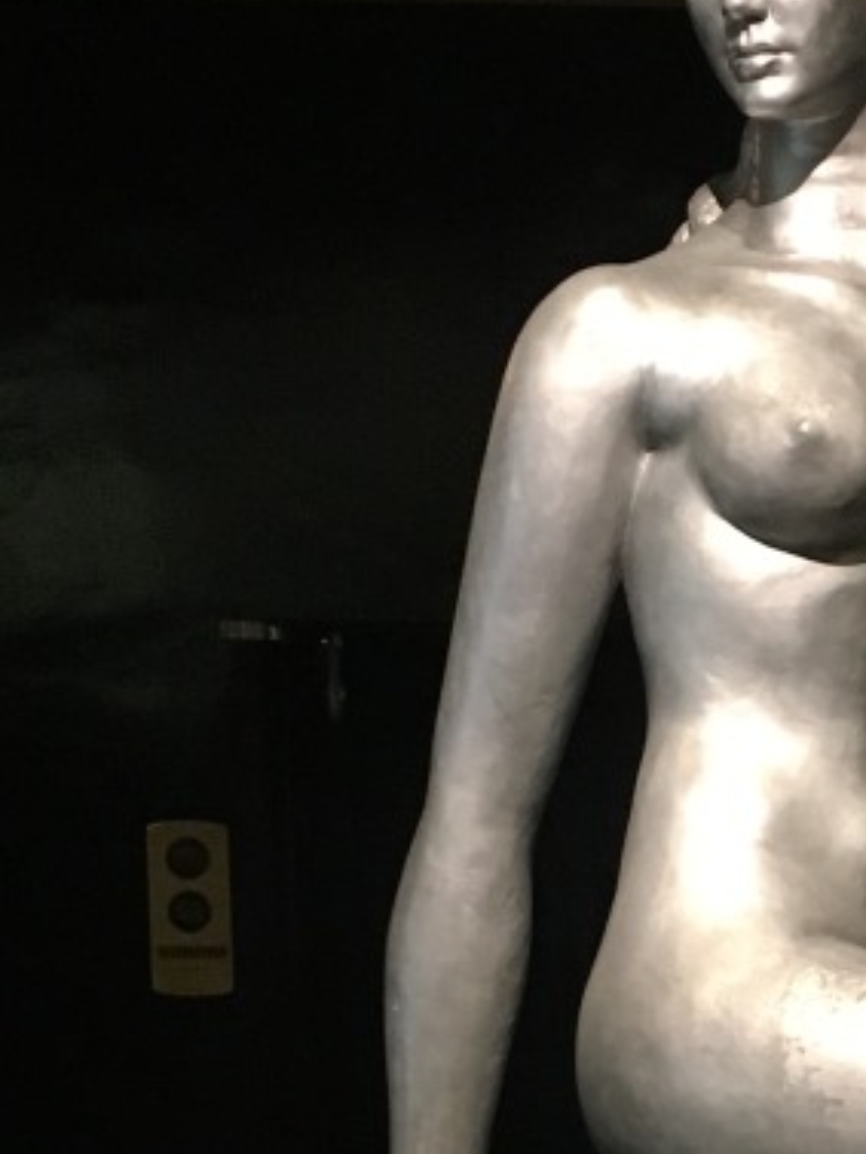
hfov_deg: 13.4
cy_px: 1165
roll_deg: +1.7
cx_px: 1224
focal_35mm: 105
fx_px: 3500
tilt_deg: -4.4
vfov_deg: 18.2
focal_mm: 4.15
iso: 160
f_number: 2.2
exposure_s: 1/30
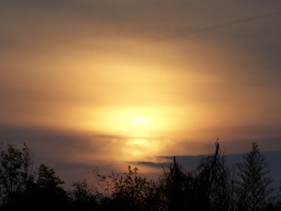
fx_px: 3871
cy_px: 94
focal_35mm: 477
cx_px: 144
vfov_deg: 3.1
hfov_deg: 4.2
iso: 64
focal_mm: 44.4
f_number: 5
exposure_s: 1/800
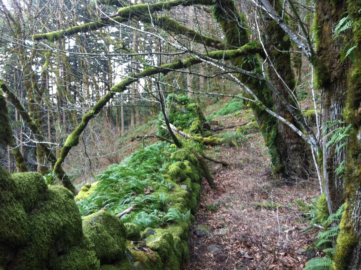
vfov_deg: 40.6
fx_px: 364
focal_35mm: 35
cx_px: 180
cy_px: 135
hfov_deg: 52.7
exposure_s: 1/15
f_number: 2.8
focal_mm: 3.85
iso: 80
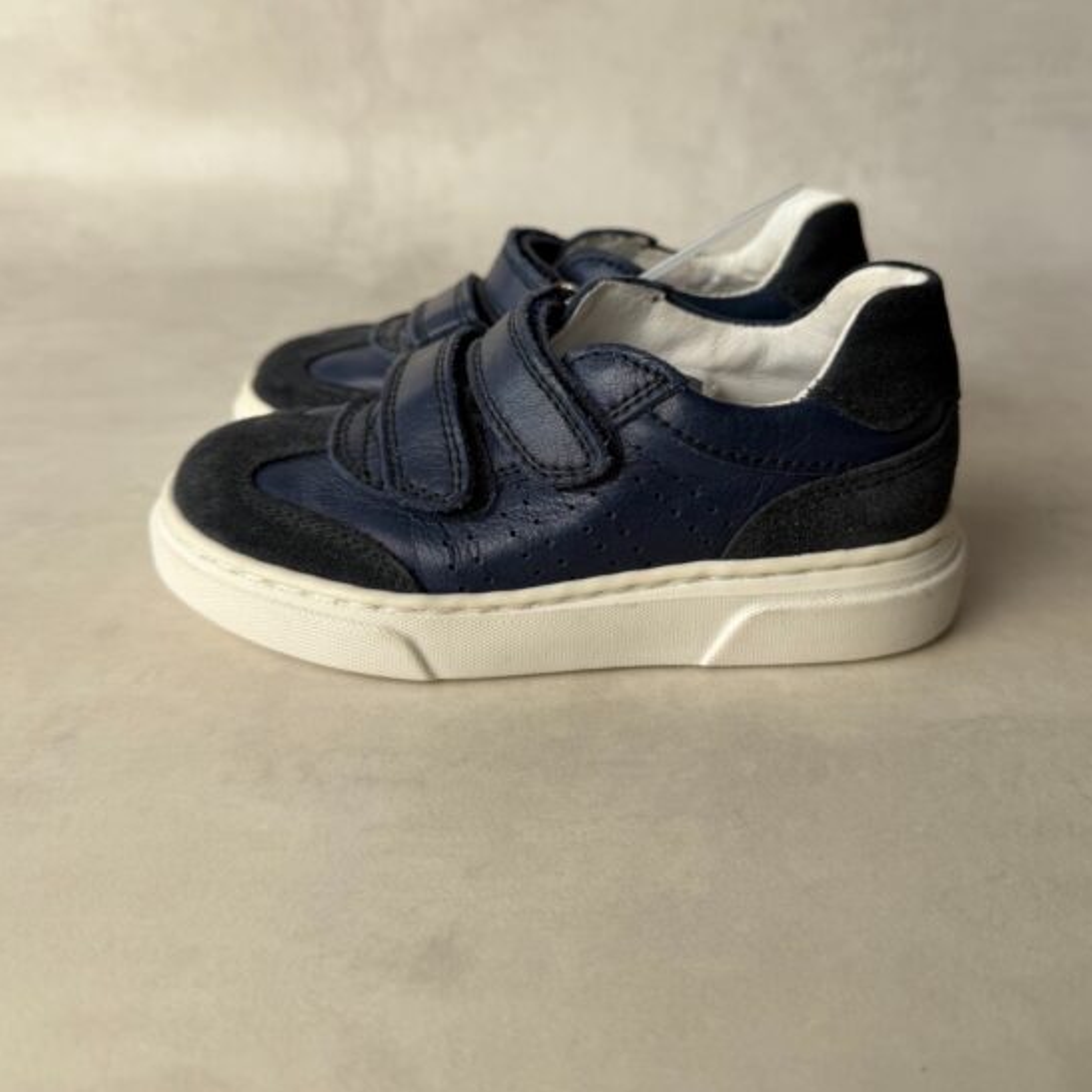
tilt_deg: -26.1
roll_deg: -0.6
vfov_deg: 52.4
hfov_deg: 52.5
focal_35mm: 31
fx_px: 1106
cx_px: 579
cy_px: 493
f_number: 1.78
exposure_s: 1/100
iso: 64
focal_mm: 6.76
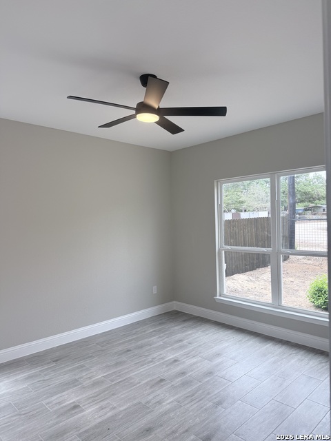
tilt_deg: +0.3
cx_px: 166
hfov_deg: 56.8
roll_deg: +0.5
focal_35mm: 24
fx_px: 306
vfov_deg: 71.6
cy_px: 220
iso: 100
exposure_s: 1/567
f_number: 1.78
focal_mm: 6.76
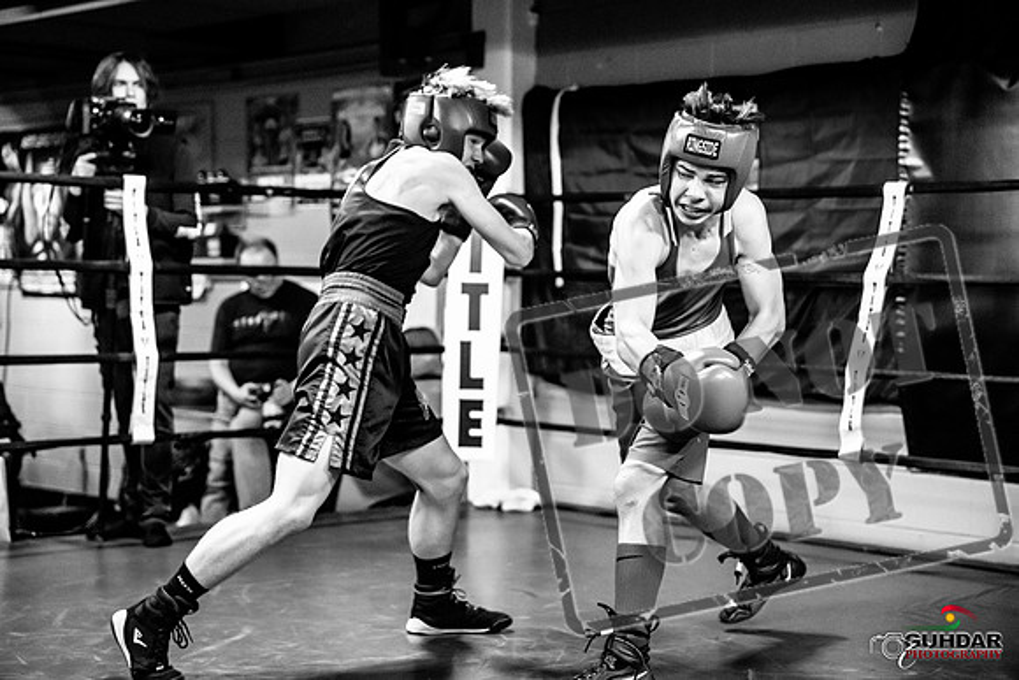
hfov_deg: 28.8
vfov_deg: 19.5
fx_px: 1982
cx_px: 510
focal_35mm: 70
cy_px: 340
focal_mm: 70
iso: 8000
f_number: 2.8
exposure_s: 1/1000
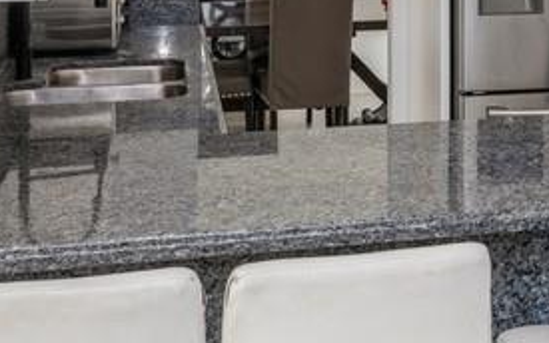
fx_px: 1332
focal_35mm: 89
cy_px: -99
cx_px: 589
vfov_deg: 14.1
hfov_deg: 22.1
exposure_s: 1/5
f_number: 10
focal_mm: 30
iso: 200
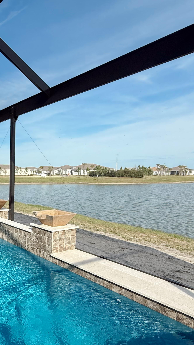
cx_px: -12
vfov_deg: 71.4
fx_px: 238
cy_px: 202
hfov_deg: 38.1
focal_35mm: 26
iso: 50
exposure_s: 1/1259
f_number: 2.2
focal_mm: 2.22
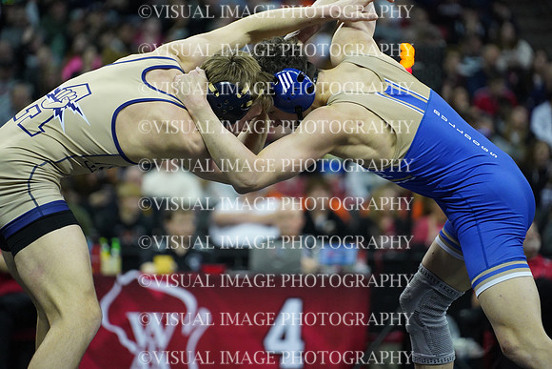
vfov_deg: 9.2
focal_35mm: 150
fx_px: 2300
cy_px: 184
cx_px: 276
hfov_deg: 13.7
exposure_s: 1/1250
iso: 6400
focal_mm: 150
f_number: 2.8
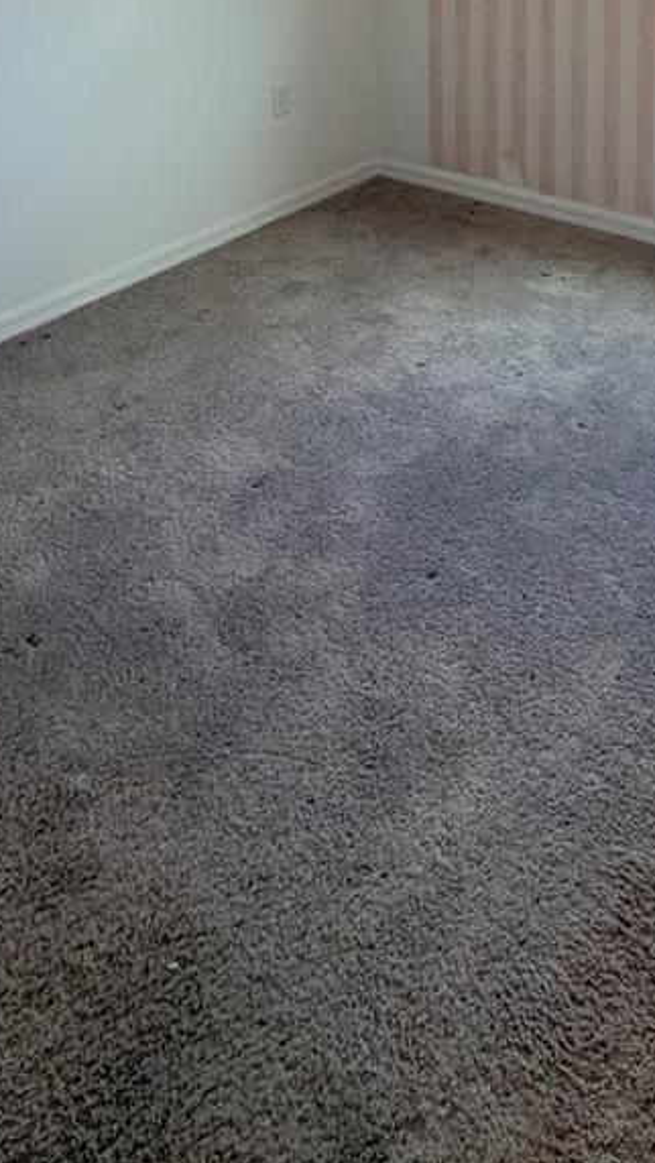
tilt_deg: -7.7
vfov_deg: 48.6
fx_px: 987
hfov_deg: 35.5
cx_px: 527
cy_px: -33
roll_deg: +0.0
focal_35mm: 32
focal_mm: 2.22
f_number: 2.2
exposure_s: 1/120
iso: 160
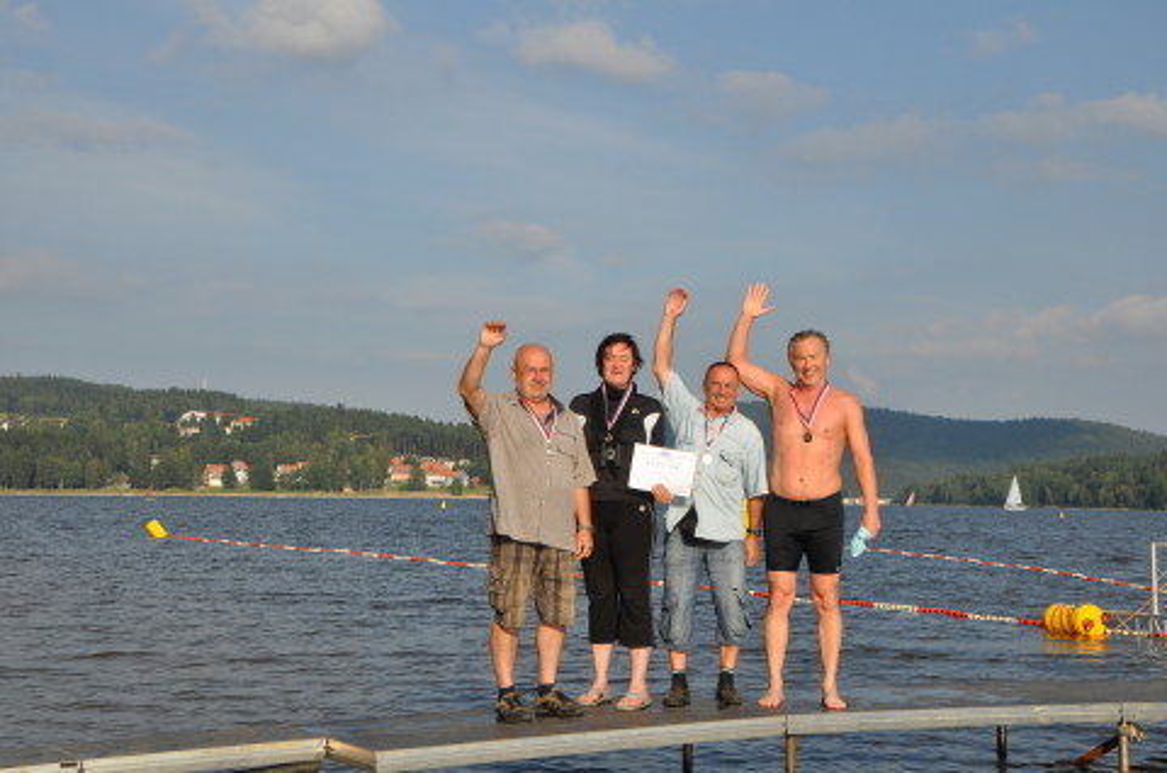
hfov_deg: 33.5
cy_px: 386
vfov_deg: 22.5
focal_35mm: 60
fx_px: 1941
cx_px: 584
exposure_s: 1/400
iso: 200
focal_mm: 40
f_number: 10
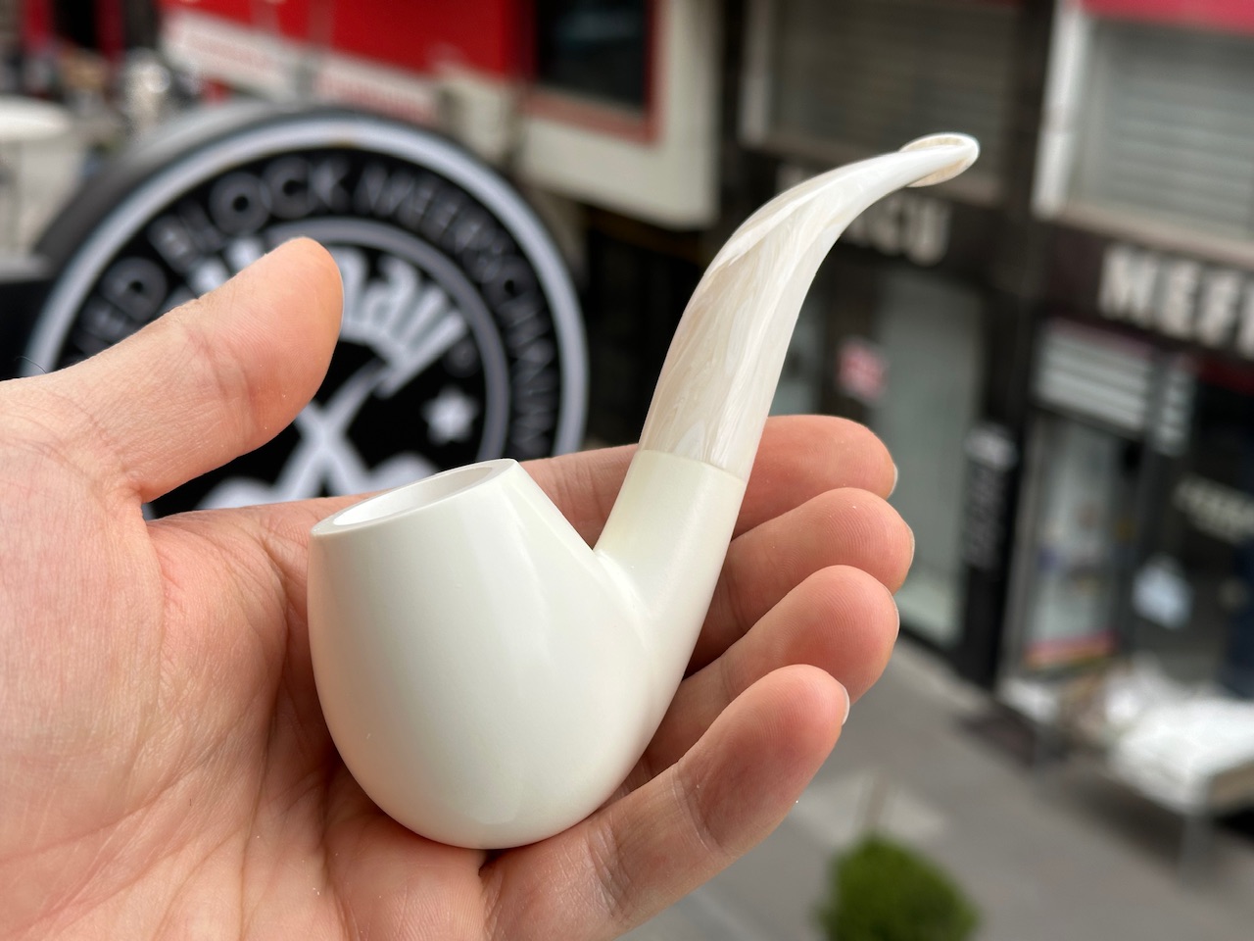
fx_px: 1739
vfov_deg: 30.3
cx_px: 627
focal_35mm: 48
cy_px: 470
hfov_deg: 39.7
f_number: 1.78
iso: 64
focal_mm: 6.86
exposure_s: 1/719
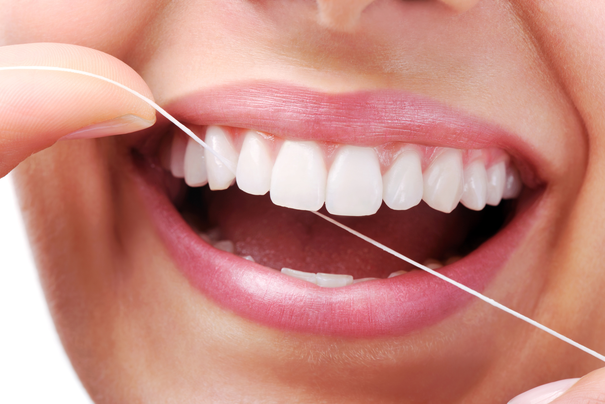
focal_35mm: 105
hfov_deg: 19.5
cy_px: 202
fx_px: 1764
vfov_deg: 13.0
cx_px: 302
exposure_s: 1/160
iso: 100
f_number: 16
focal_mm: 105
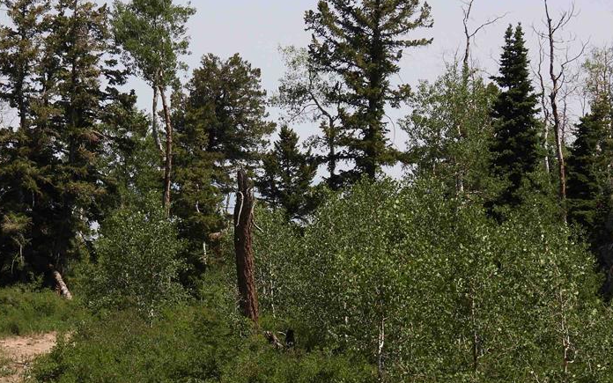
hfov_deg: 17.8
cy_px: 264
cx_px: 244
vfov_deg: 11.2
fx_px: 1955
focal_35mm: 117
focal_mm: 13.4
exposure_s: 1/1250
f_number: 3.5
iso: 100
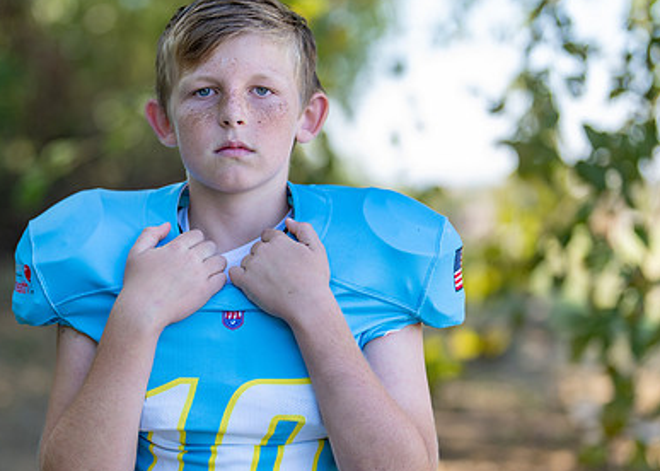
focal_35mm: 90
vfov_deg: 15.9
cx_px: 252
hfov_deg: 22.1
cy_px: 260
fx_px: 1686
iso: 100
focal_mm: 50
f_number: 1.2
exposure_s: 1/1250
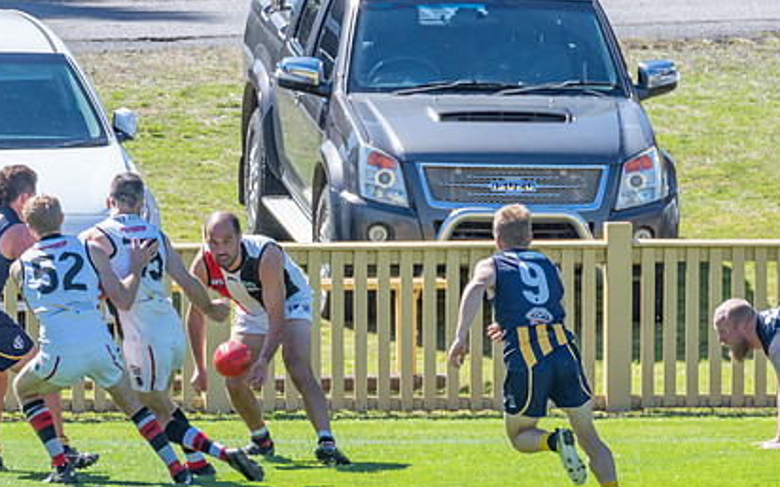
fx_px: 32443
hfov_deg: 1.4
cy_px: 364
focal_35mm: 1527
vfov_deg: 0.9
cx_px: 252
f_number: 11
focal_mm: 600
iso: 800
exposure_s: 1/800
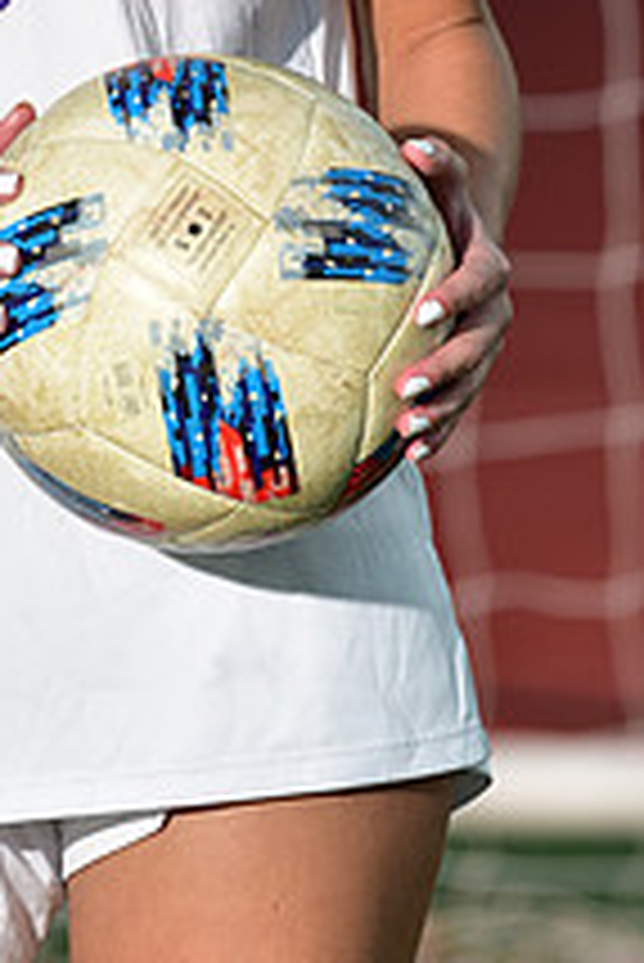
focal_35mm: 542
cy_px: -288
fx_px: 14519
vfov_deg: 3.8
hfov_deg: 2.5
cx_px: 20
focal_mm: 200
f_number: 5
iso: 250
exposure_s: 1/200
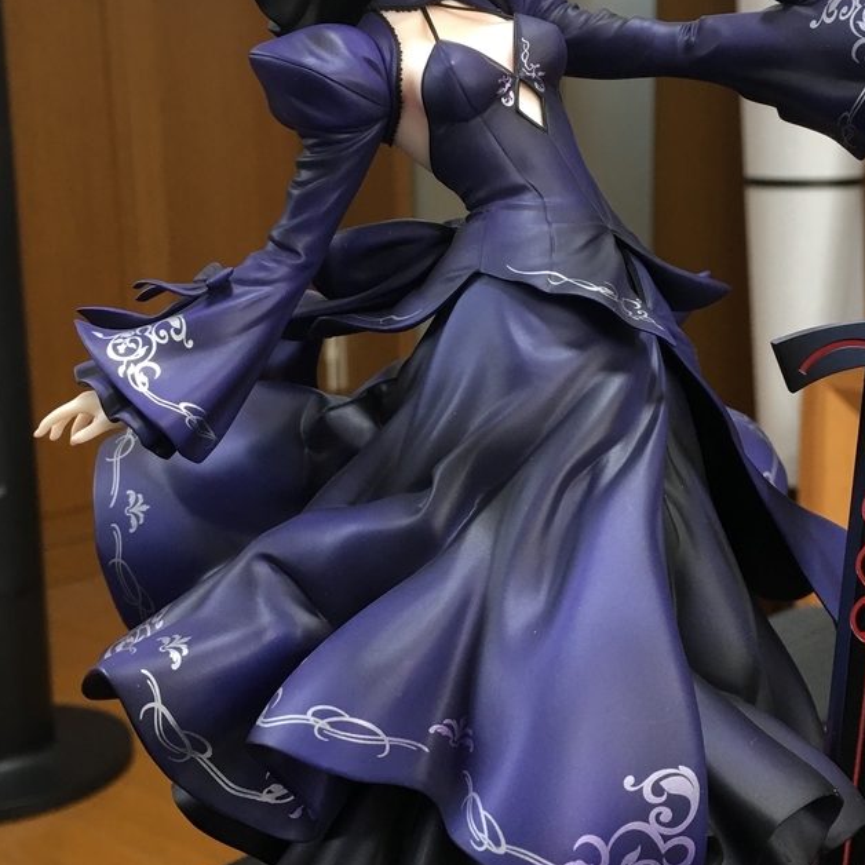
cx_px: 504
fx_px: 1385
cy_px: 421
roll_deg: +0.7
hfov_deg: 34.6
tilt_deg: -10.0
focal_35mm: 49
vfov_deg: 34.7
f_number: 2.2
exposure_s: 1/15
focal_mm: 4.15
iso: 32
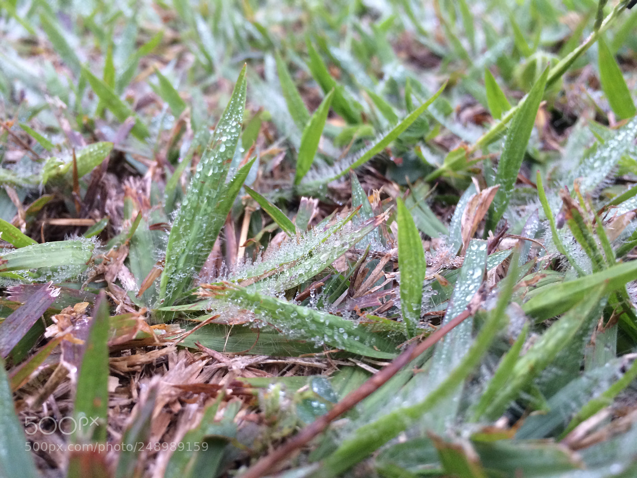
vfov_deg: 48.2
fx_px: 534
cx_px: 318
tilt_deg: -27.4
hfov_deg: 61.7
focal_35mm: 29
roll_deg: +0.0
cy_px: 239
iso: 100
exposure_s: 1/30
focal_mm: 4.15
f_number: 2.2
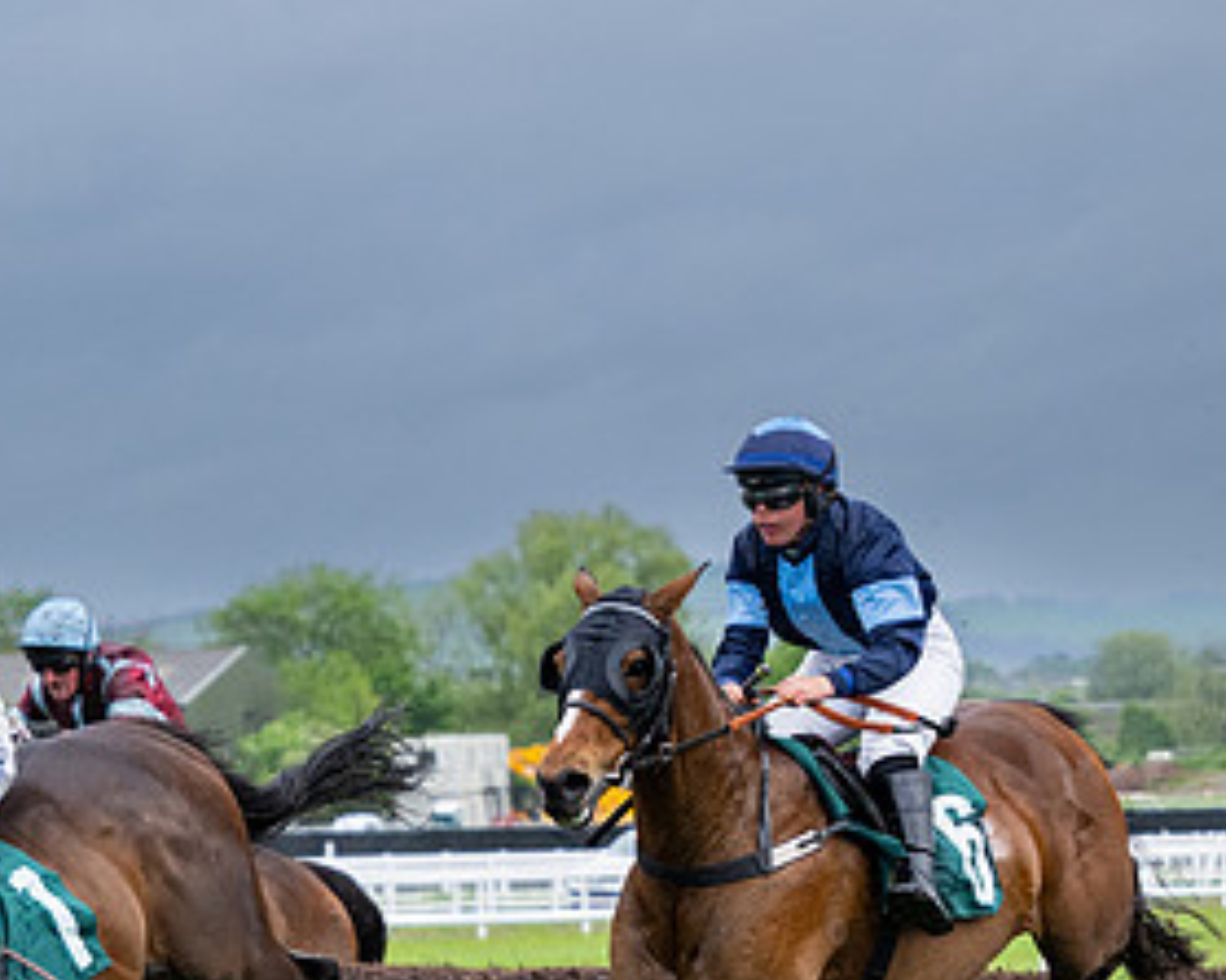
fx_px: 7182
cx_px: 77
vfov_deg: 7.8
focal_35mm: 198
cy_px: 909
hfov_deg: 9.7
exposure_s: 1/1600
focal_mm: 83
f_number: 4
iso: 1000
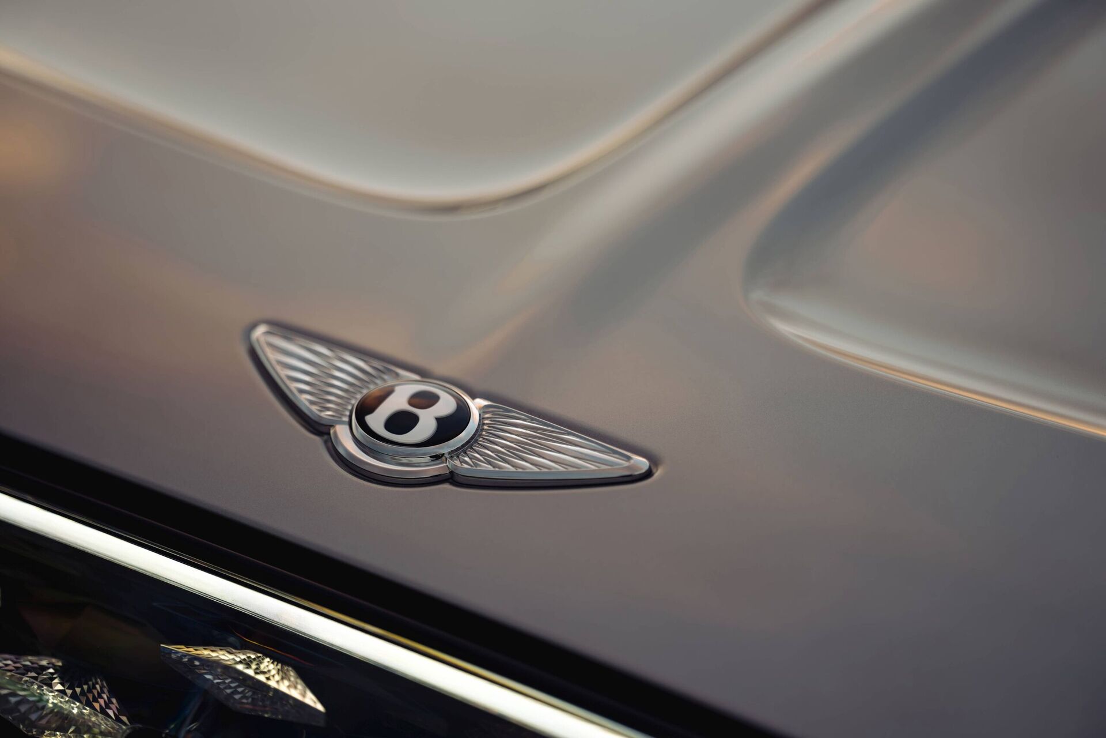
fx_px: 4147
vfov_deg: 10.2
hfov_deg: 15.2
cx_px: 553
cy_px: 369
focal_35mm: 135
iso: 160
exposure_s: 1/160
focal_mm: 135
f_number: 2
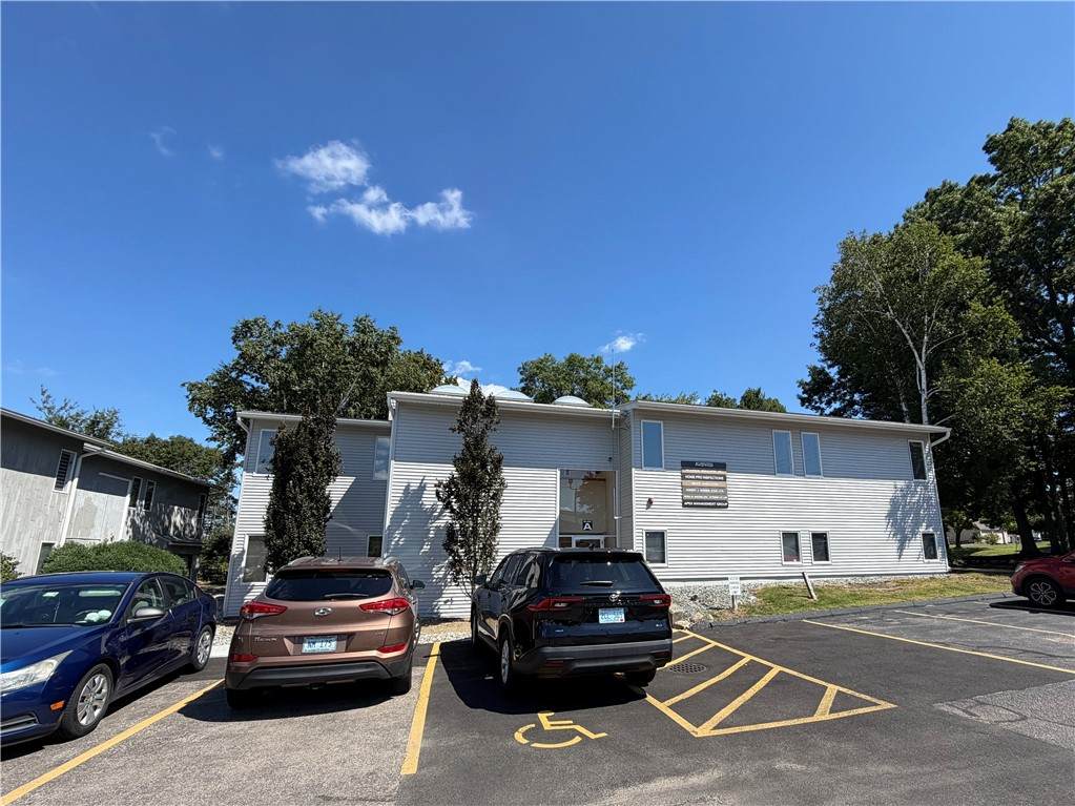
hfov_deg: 102.1
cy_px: 403
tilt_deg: +12.2
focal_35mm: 14
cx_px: 538
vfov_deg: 85.7
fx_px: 435
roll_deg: +1.3
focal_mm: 2.22
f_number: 2.2
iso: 25
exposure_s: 1/770
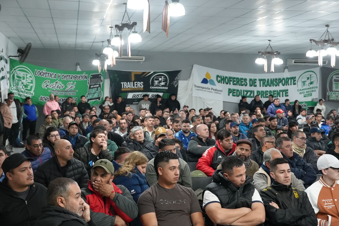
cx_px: 170
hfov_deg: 36.9
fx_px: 509
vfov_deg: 25.1
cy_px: 113
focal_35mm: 54
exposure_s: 1/160
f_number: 4.5
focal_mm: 36
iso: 4000
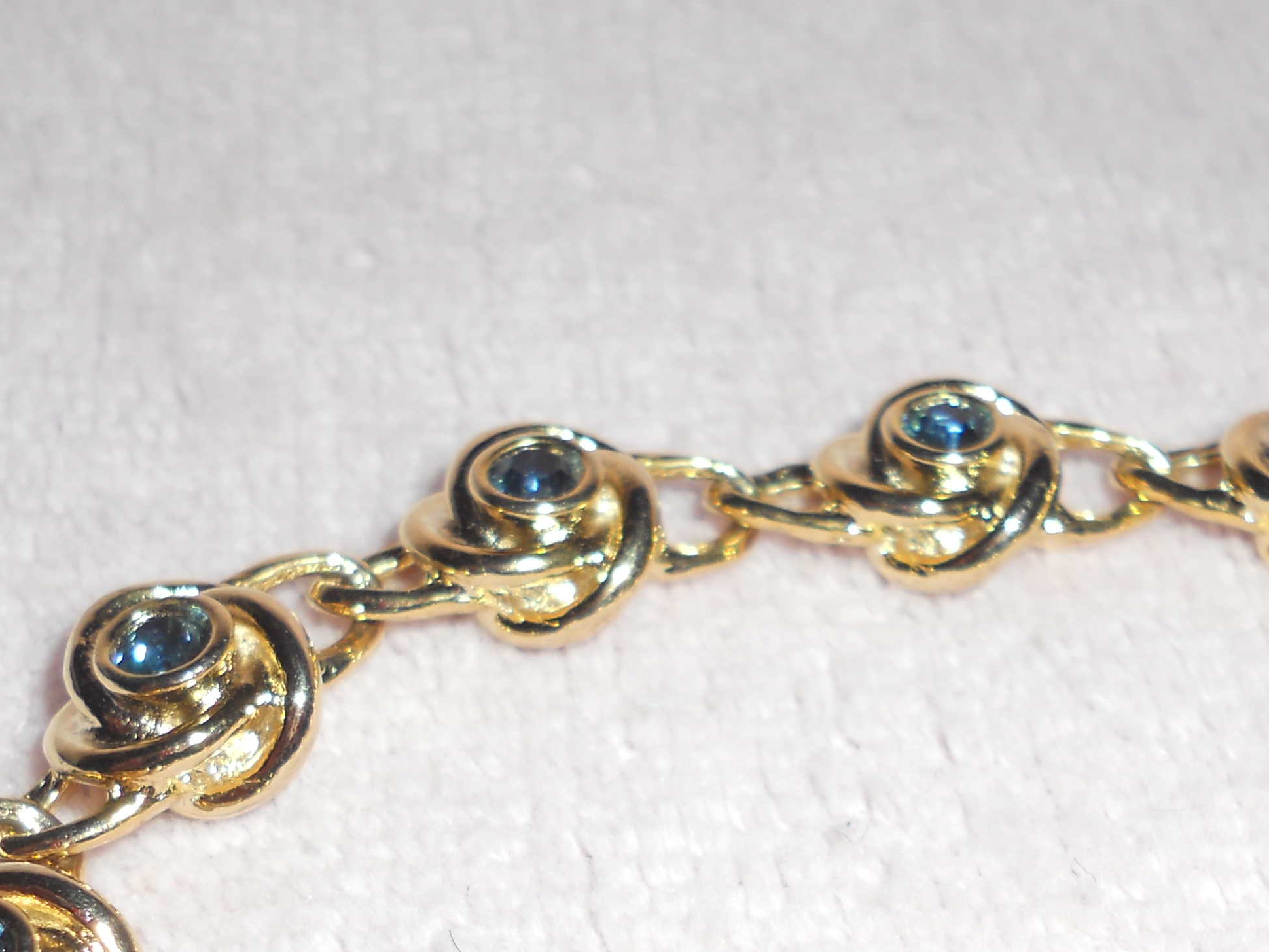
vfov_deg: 21.6
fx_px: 2420
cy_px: 920
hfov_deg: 29.4
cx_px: 700
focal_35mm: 66
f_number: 8.8
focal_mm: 5.8
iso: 80
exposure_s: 1/25
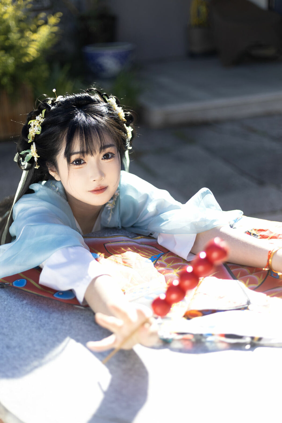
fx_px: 587
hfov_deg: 27.0
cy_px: 212
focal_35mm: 50
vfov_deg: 39.6
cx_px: 141
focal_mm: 50
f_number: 1.8
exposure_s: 1/1600
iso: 100
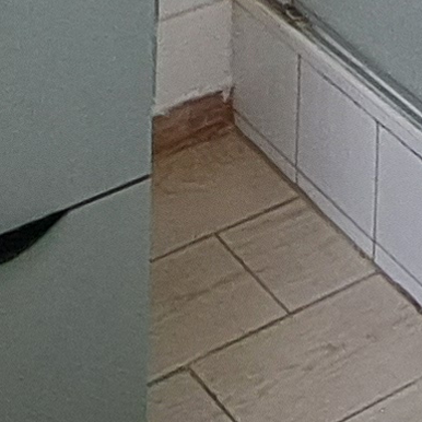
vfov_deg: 10.7
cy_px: -798
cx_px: 242
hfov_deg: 14.6
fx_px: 1641
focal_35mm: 119
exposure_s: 1/50
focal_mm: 1.74
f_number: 2.2
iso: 50
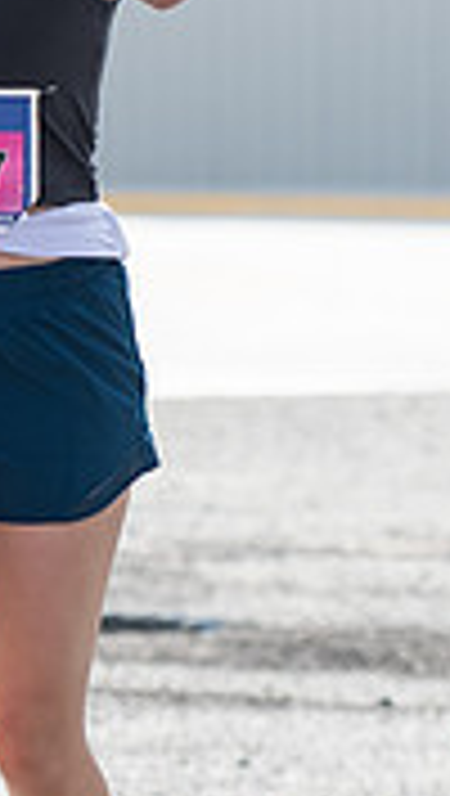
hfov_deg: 2.1
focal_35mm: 594
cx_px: -202
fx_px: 12559
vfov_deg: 3.6
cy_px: 198
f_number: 4.5
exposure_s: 1/1600
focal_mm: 105
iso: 250
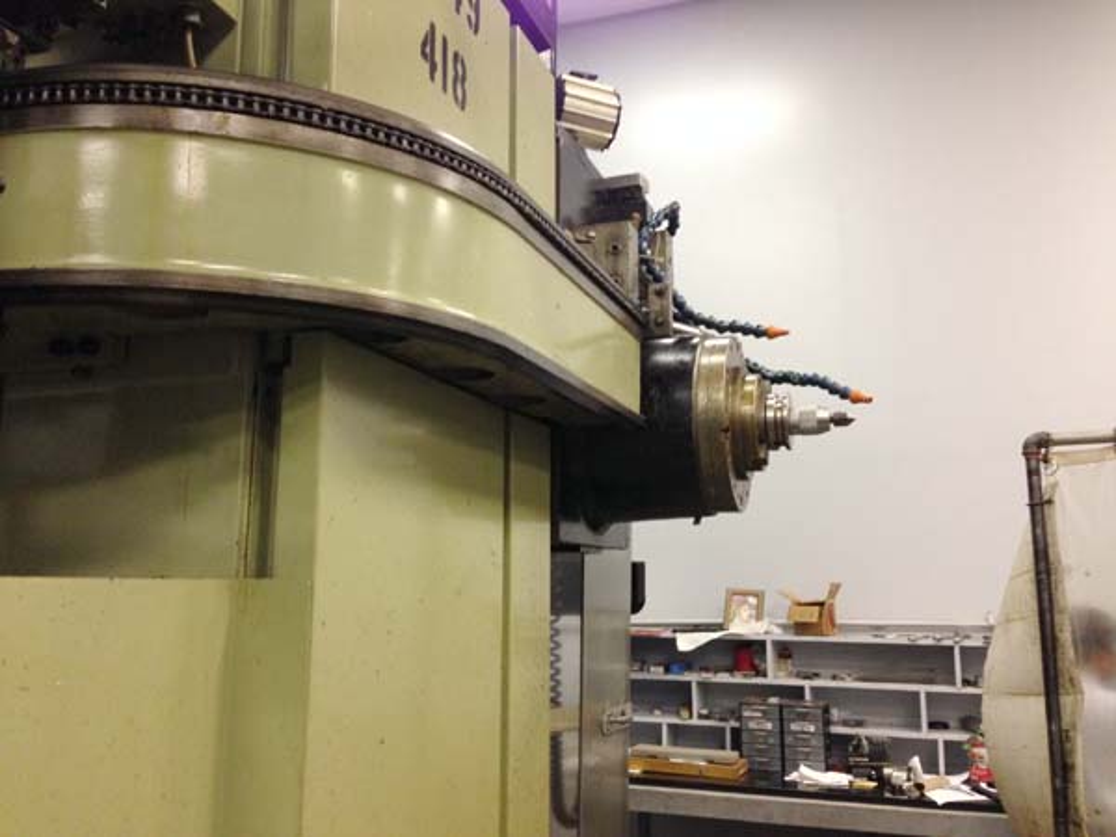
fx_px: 1064
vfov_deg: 42.9
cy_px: 418
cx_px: 558
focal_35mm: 33
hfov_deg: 55.4
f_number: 2.4
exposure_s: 1/20
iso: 250
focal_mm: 4.12
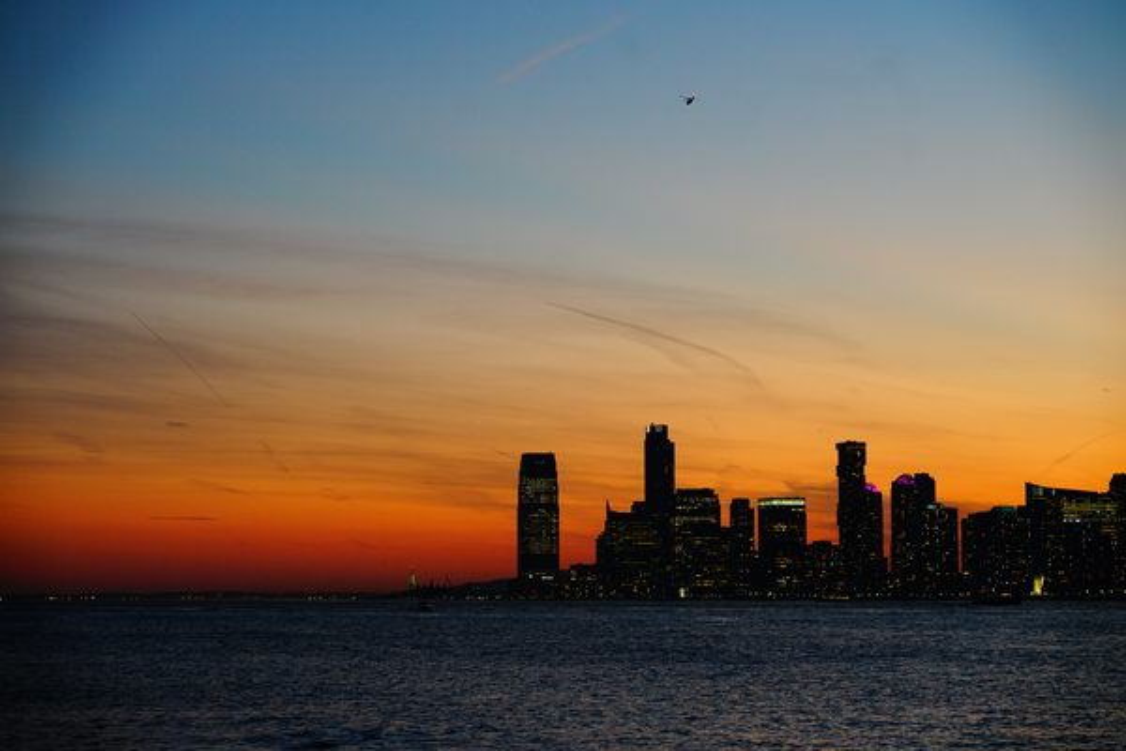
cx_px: 563
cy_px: 376
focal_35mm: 85
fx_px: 2658
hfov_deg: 23.9
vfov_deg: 16.1
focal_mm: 85
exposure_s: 1/100
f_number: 4
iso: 2500
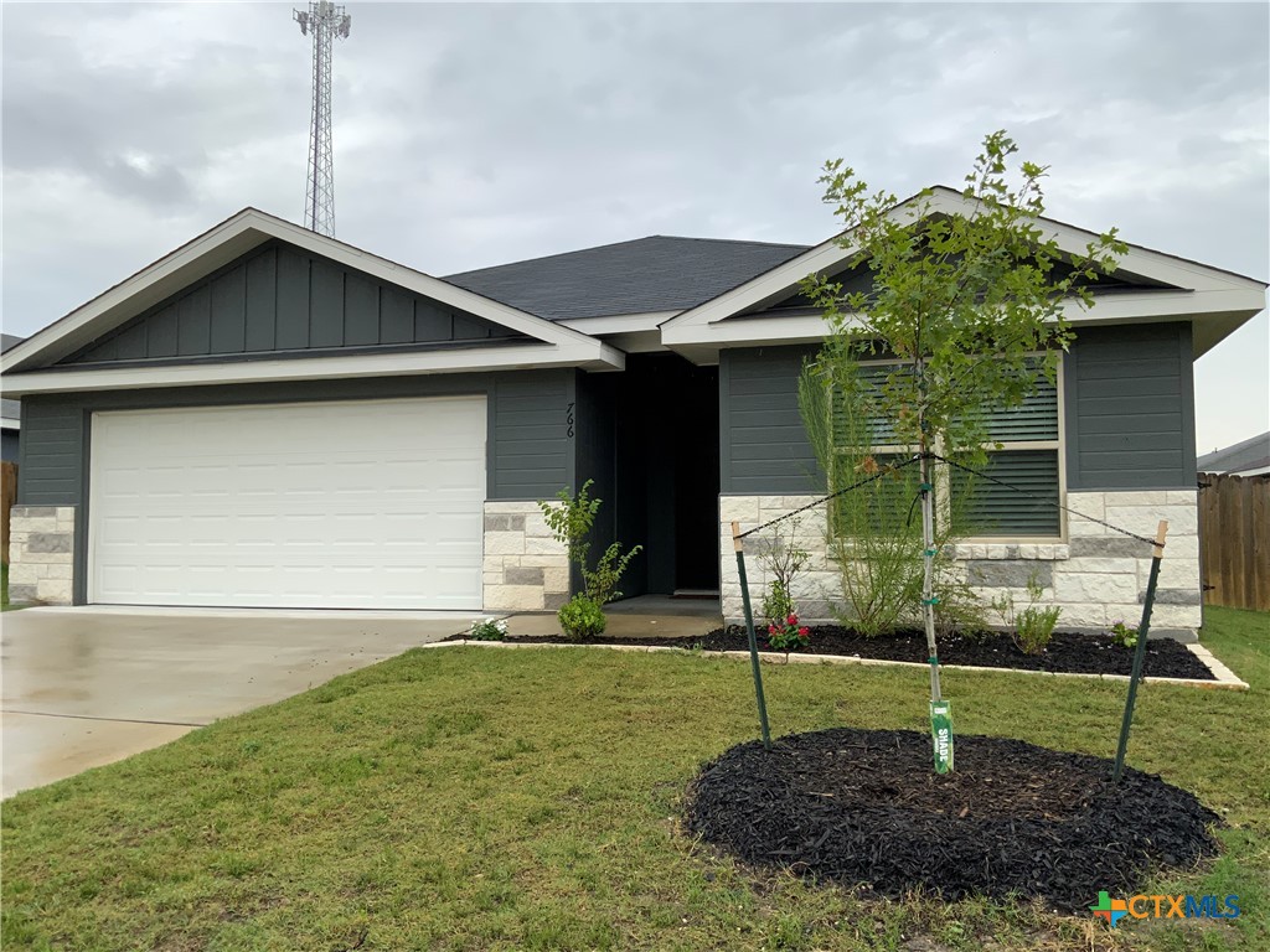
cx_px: 635
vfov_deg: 48.2
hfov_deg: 61.7
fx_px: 1064
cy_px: 476
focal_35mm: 29
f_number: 1.8
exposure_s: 1/419
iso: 16
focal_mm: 3
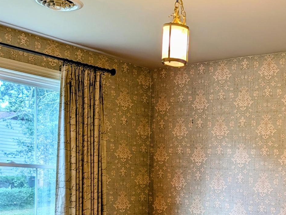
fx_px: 430
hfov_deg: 34.4
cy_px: 217
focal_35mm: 52
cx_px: 265
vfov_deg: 26.6
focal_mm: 6.9
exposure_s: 1/60
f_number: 1.68
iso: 50
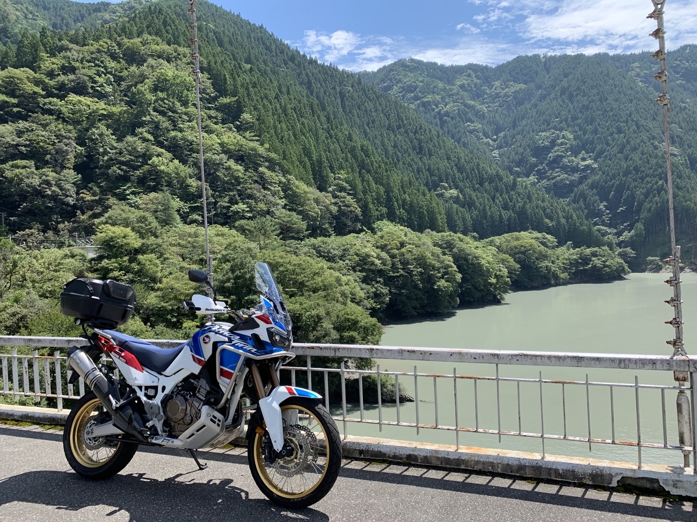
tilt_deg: +0.4
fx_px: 524
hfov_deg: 67.3
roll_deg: +1.5
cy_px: 261
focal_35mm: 26
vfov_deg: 53.1
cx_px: 348
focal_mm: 4.25
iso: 25
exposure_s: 1/903
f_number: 1.8
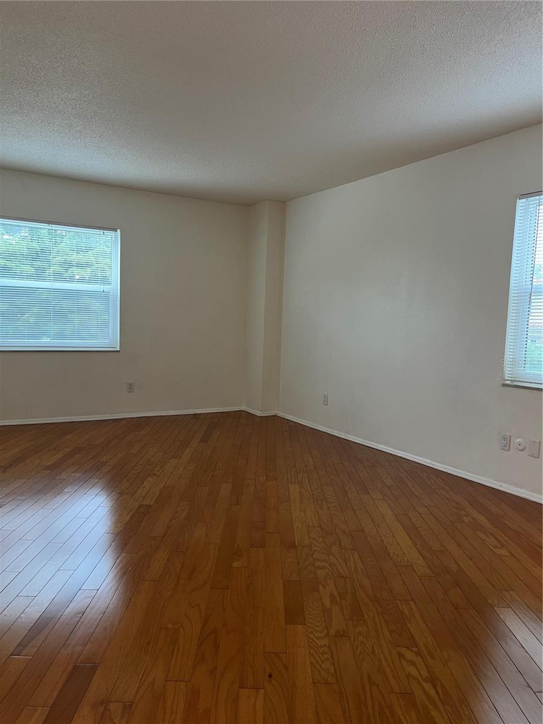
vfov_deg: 67.3
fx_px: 544
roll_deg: -2.6
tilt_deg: -4.6
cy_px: 362
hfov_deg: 53.1
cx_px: 272
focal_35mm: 26
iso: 125
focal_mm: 5.1
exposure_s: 1/60
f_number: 1.6
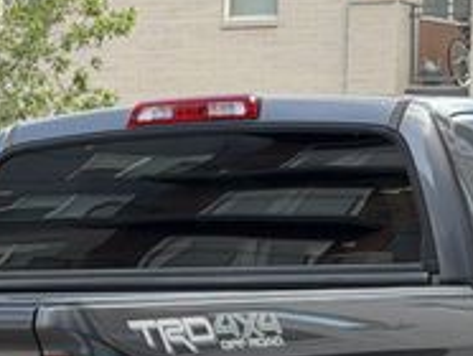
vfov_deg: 8.9
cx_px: 175
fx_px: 2258
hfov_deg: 12.0
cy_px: 414
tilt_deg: -5.0
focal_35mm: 165
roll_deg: -0.9
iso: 80
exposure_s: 1/368
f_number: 1.78
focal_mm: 6.76
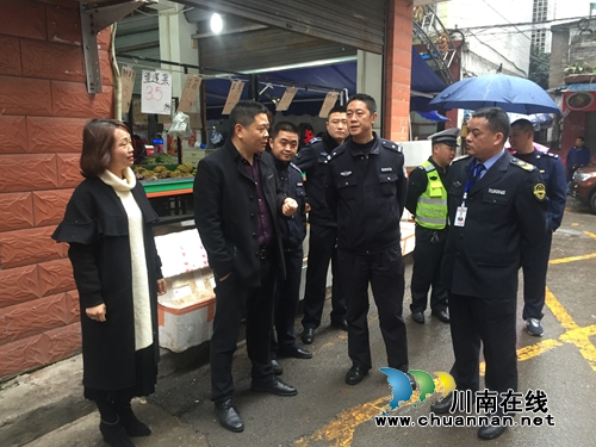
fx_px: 499
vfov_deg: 48.2
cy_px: 224
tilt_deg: -8.3
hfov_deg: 61.7
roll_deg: -0.5
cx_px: 298
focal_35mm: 29
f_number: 2.2
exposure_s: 1/33
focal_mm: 4.15
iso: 160
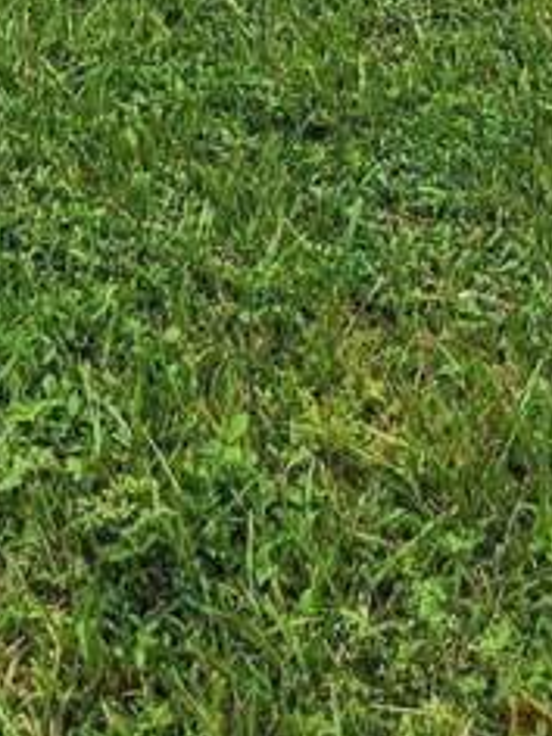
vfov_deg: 14.8
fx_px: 2211
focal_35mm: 104
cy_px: -817
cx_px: -115
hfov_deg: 13.8
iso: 20
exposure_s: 1/854
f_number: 1.8
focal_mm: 5.4
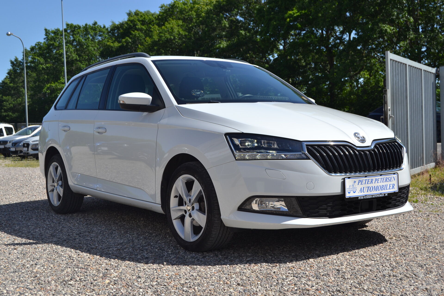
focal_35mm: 46
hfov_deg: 42.3
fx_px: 573
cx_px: 222
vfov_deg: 28.9
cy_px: 148
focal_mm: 31
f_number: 9
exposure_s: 1/320
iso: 100
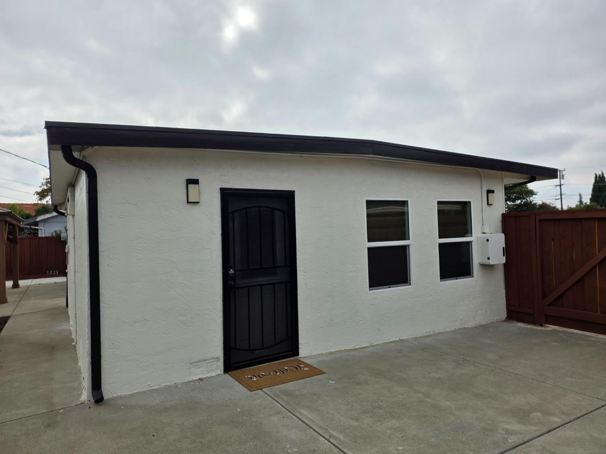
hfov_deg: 73.9
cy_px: 227
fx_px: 403
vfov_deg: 58.9
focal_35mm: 23
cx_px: 303
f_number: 1.7
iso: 64
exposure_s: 1/7944
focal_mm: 6.25
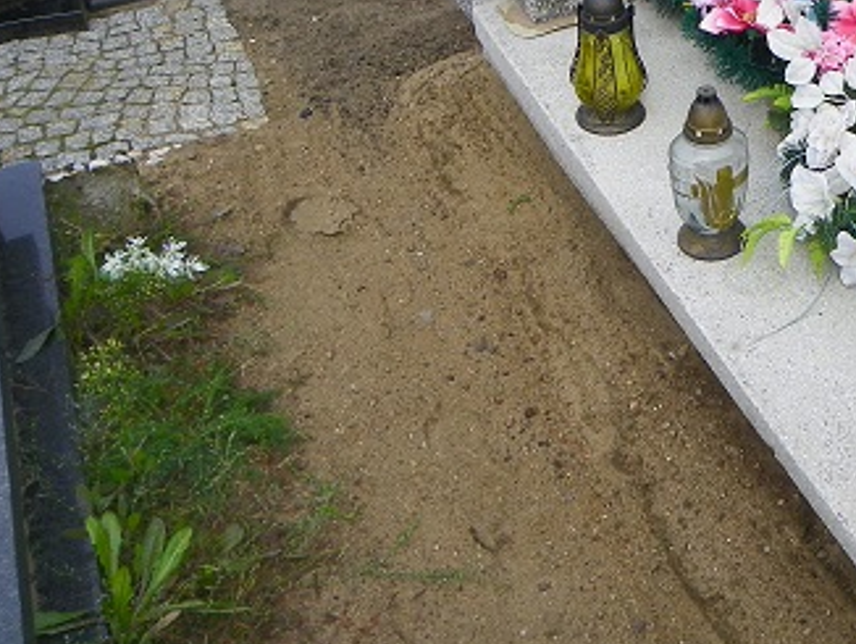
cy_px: 50
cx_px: 801
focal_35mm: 53
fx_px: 1312
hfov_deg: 33.8
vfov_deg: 26.5
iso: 64
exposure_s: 1/250
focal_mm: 4.8
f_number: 4
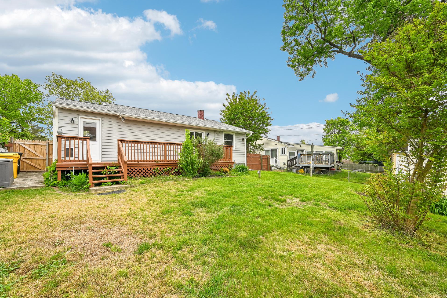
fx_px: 186
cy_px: 157
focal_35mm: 15
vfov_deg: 77.3
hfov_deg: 100.3
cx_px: 213
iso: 100
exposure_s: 1/200
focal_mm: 14
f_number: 8
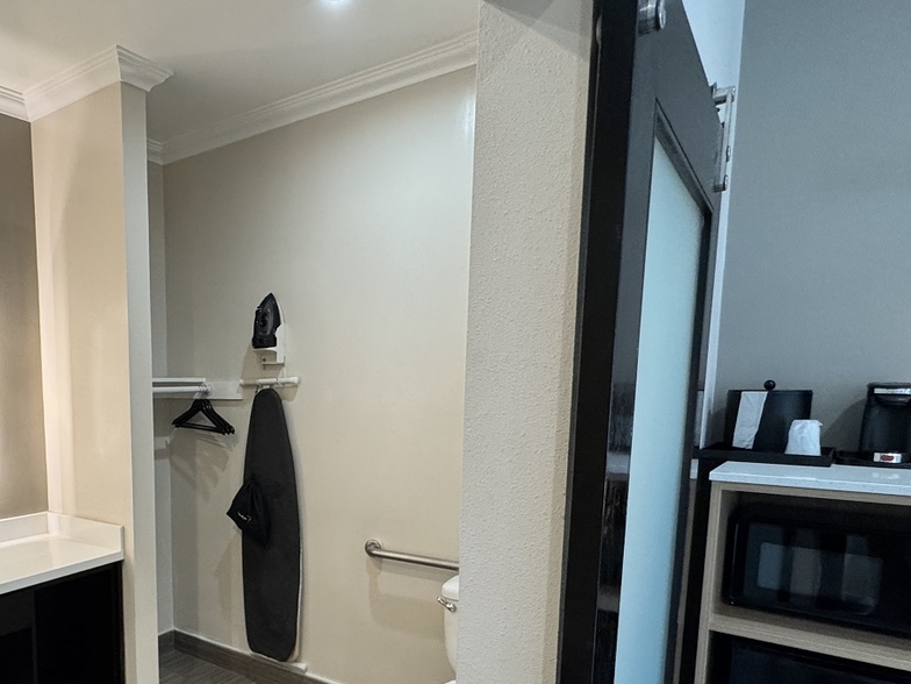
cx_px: 252
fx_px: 658
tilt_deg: -8.6
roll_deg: +0.1
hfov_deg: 66.0
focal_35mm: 25
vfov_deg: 53.5
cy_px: 470
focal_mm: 2.22
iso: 250
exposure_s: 1/120
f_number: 2.2
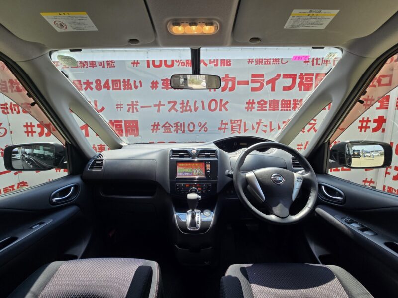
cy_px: 149
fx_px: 149
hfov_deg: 106.2
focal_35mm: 13
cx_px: 199
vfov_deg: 89.9
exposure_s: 1/418
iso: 50
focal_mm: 2.2
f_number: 2.2
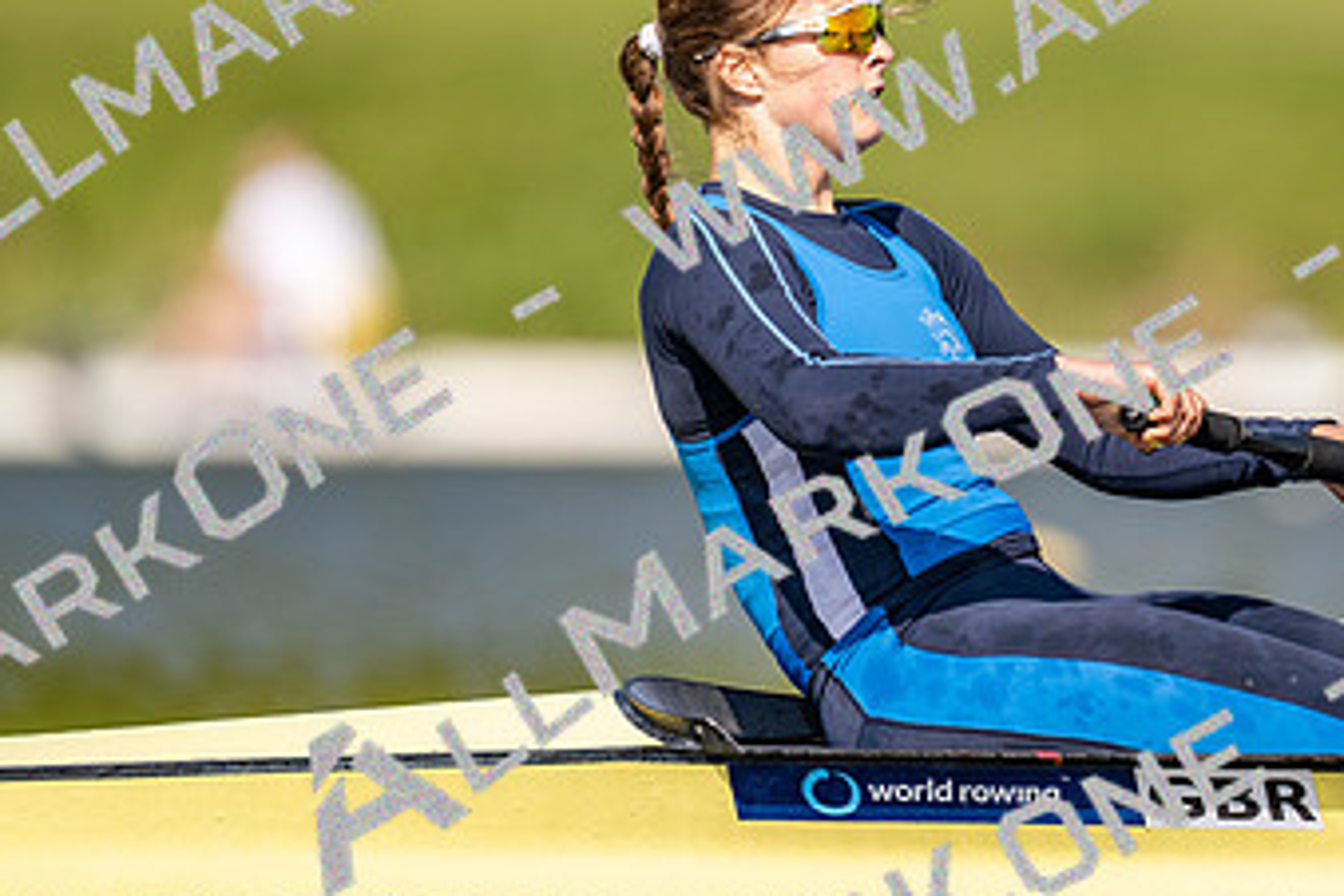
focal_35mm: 1026
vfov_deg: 1.3
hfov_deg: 2.0
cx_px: 1114
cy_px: 283
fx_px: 38301
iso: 250
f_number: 4
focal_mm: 600
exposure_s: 1/2500
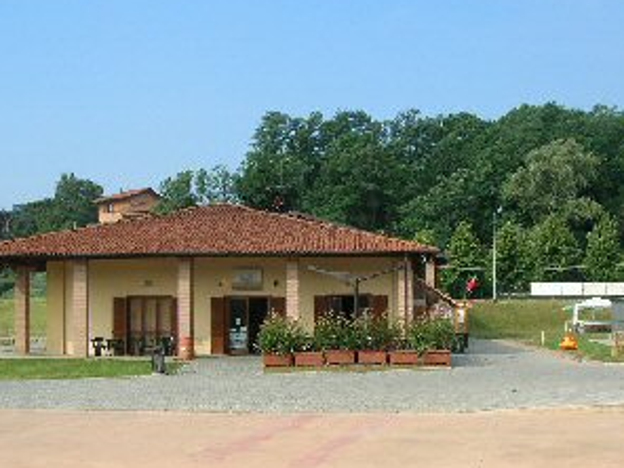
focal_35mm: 46
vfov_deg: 31.4
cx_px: 367
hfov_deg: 41.1
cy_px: 287
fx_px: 829
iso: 50
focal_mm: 5.7
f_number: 4.9
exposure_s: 1/274
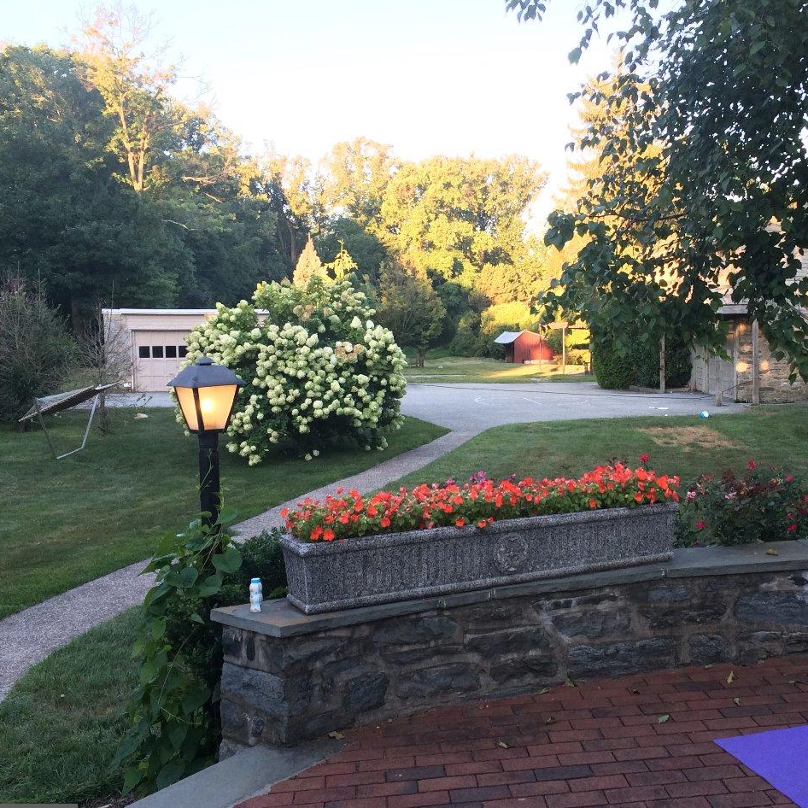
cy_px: 391
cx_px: 543
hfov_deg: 42.2
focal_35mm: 39
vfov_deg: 42.8
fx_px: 1030
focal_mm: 4.15
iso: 64
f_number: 2.2
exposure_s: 1/120
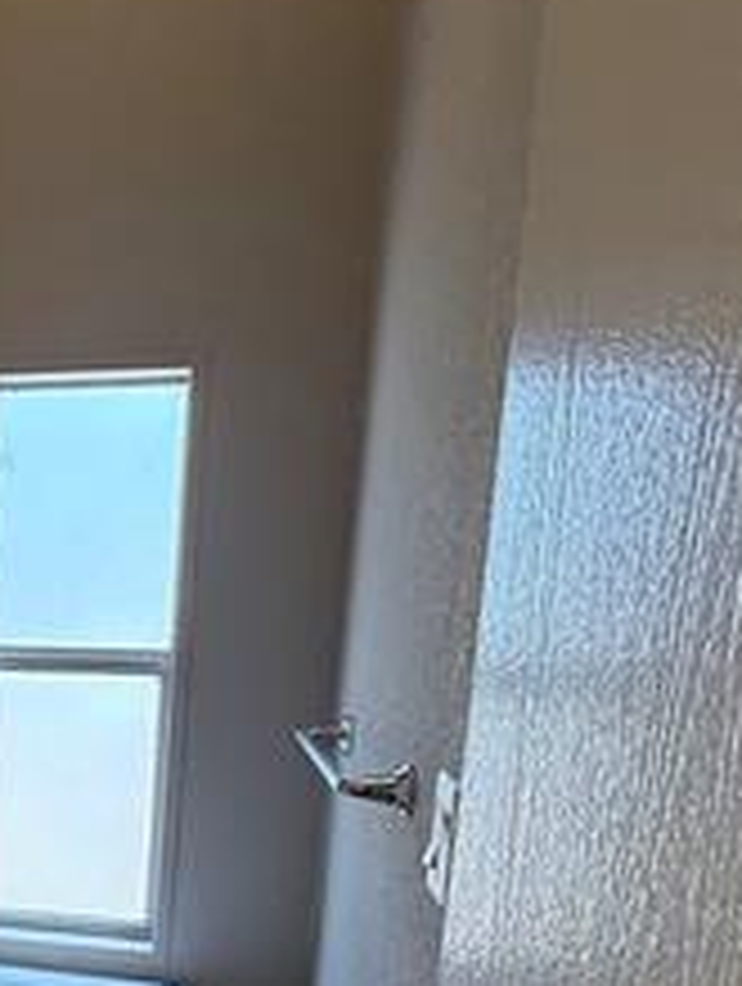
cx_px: -342
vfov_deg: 37.4
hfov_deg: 24.1
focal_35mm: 49
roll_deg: -1.4
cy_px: 797
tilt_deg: -8.6
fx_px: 1396
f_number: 2.2
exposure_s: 1/120
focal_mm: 2.22
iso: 160
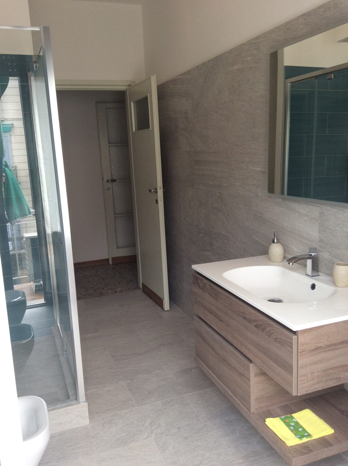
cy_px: 233
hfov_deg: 44.1
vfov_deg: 56.9
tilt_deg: -11.6
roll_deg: +2.7
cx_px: 174
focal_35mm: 32
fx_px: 430
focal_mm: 3.3
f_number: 2.4
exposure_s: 1/33
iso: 32
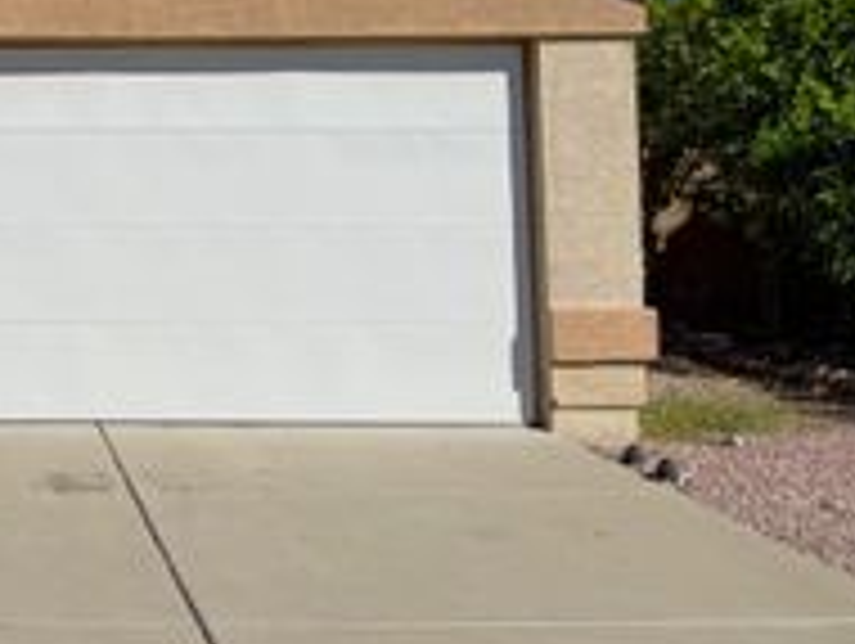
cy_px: 83
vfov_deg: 22.8
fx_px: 1558
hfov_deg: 28.7
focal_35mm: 63
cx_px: -9
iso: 80
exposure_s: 1/14286
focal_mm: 6.76
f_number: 1.78
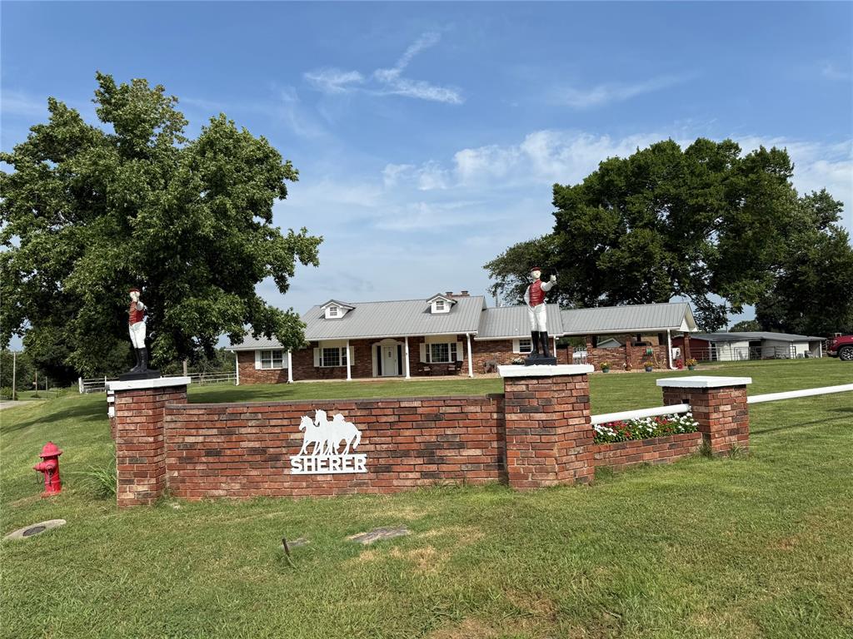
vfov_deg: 56.8
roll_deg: +2.0
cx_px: 426
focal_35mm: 24
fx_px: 591
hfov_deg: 71.6
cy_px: 320
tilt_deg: +3.4
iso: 80
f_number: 1.78
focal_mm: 6.76
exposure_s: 1/5714
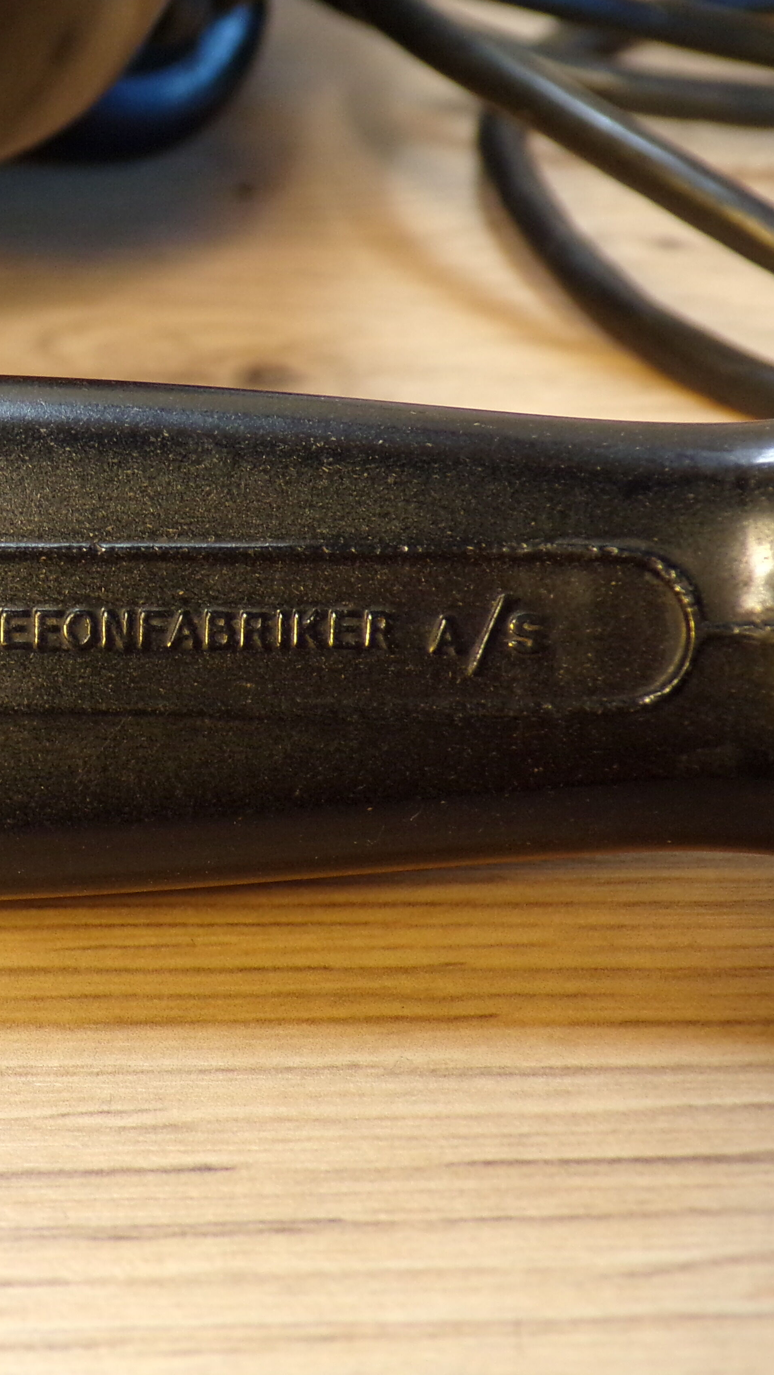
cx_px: -99
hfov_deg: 16.2
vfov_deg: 29.4
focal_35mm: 72
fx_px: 2627
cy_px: 690
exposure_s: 1/25
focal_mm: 8.7
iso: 200
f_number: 3.5
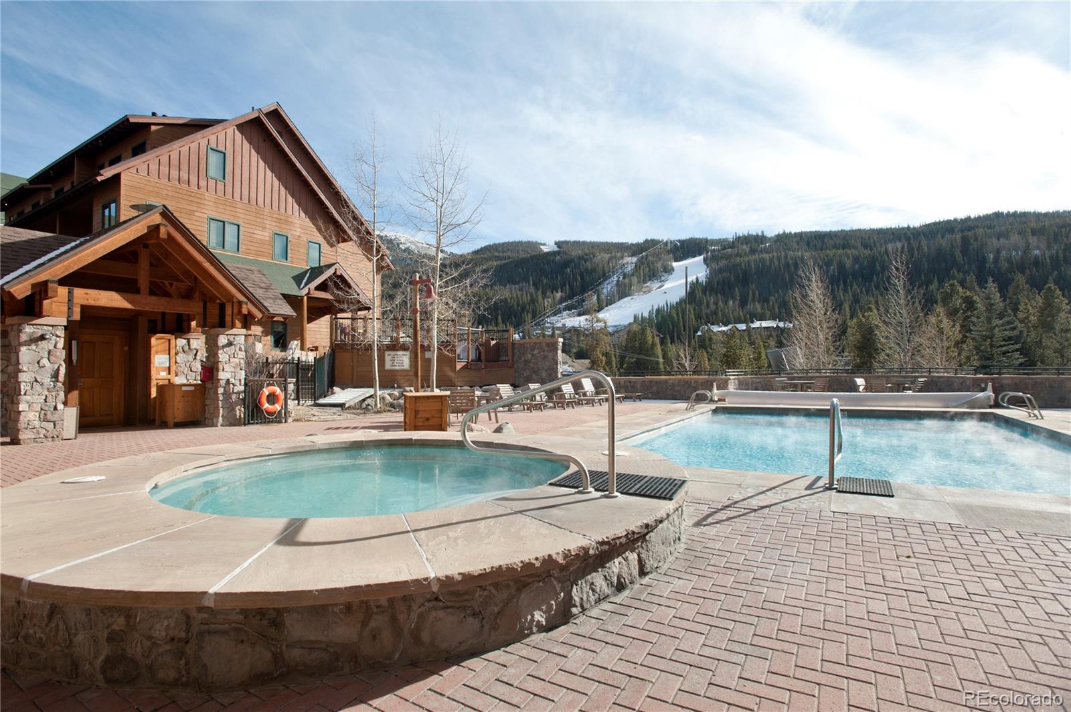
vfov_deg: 70.3
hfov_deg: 93.3
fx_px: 505
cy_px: 356
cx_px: 536
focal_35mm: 17
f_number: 8
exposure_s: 1/640
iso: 250
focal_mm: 17
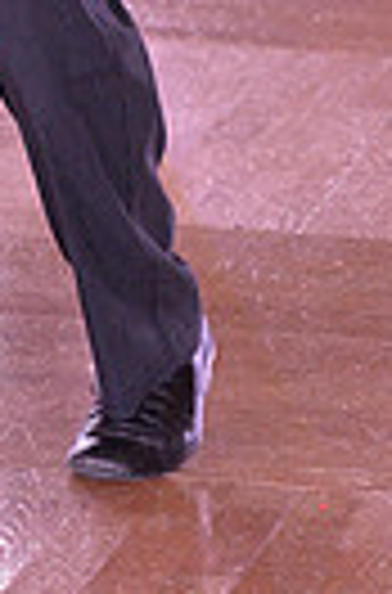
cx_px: -124
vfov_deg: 4.2
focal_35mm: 485
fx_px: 7984
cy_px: -603
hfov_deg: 2.8
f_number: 6.3
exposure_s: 1/250
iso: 2000
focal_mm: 110
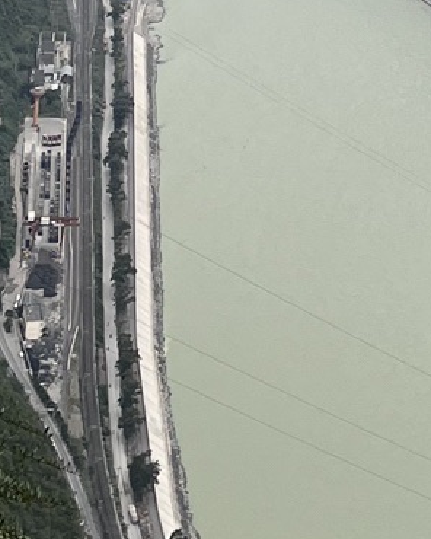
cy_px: -542
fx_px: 2184
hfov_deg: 11.1
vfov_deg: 12.4
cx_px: 460
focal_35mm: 137
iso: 40
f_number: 1.6
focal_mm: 5.1
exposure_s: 1/241
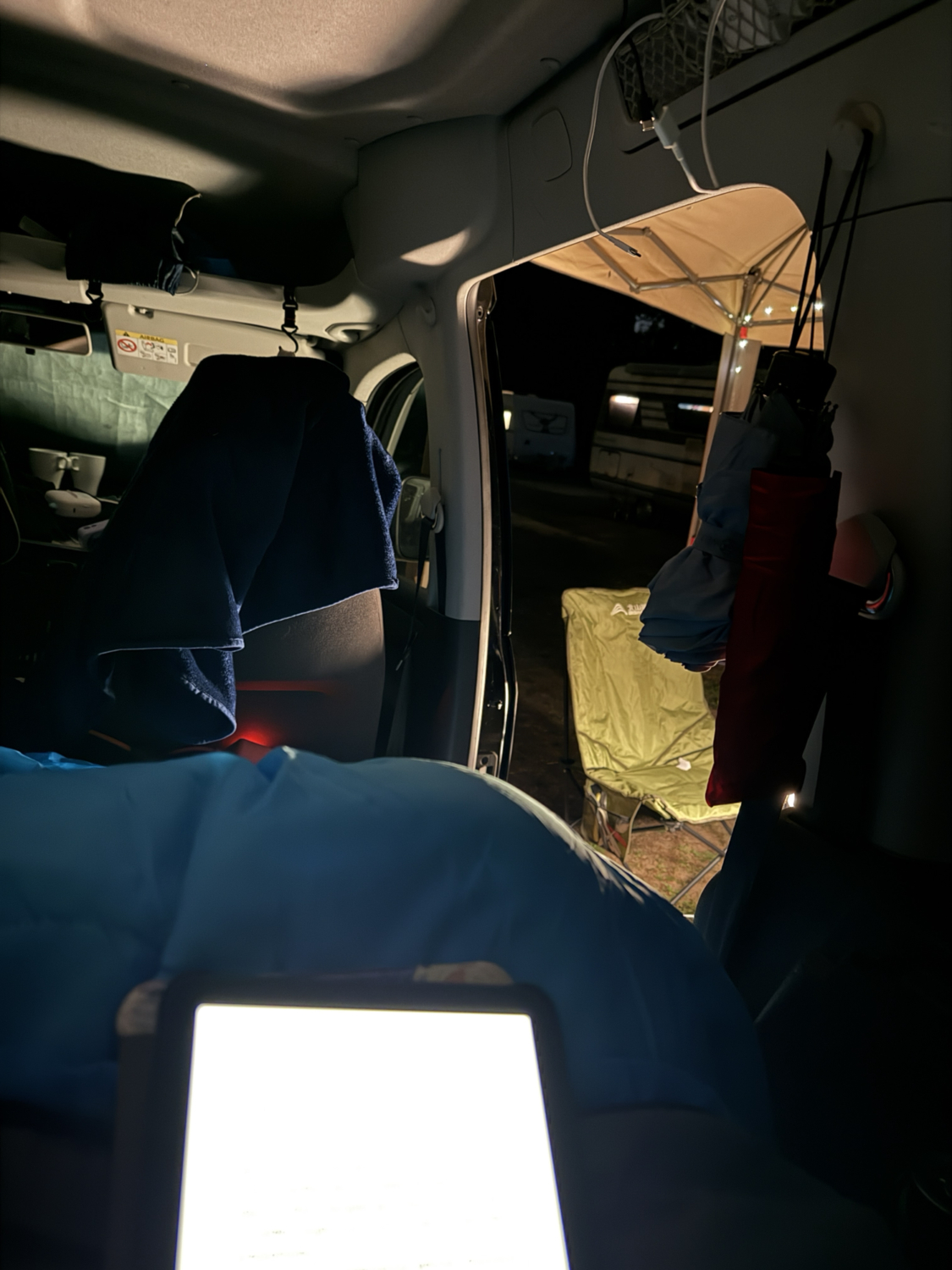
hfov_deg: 56.8
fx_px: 880
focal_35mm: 24
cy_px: 635
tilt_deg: -13.1
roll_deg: -8.4
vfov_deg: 71.6
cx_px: 476
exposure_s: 1/5
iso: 1250
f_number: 1.78
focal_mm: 6.76
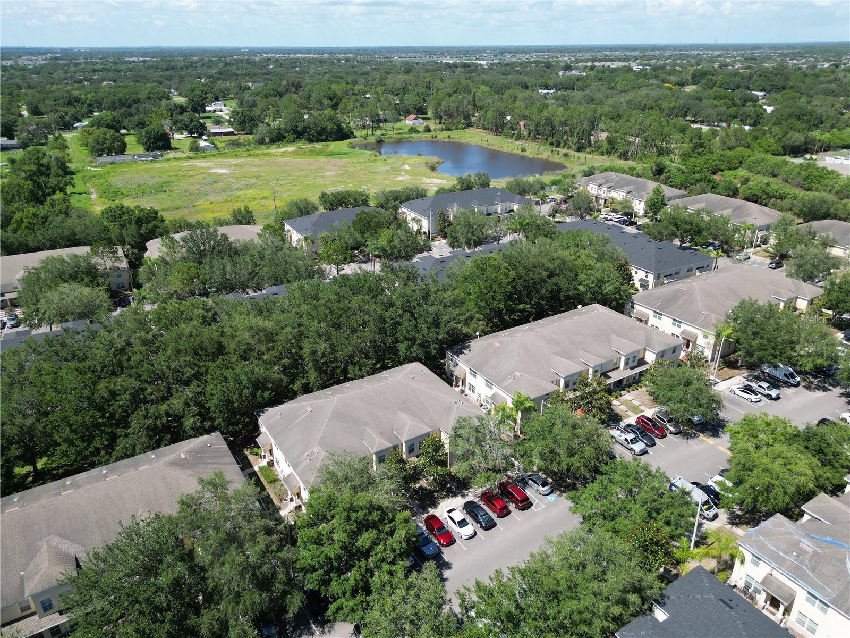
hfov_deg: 71.6
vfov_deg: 56.8
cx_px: 425
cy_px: 319
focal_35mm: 24
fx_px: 589
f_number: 1.7
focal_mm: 6.72
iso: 140
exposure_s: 1/2500
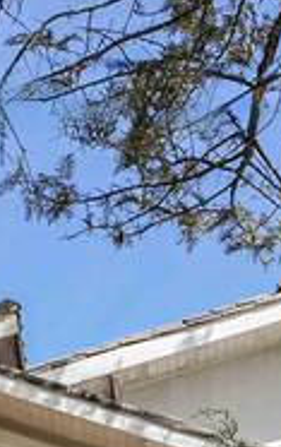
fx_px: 1556
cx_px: 144
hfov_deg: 10.3
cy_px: 947
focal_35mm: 128
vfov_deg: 13.5
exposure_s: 1/160
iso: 50
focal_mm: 14.4
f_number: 5.6
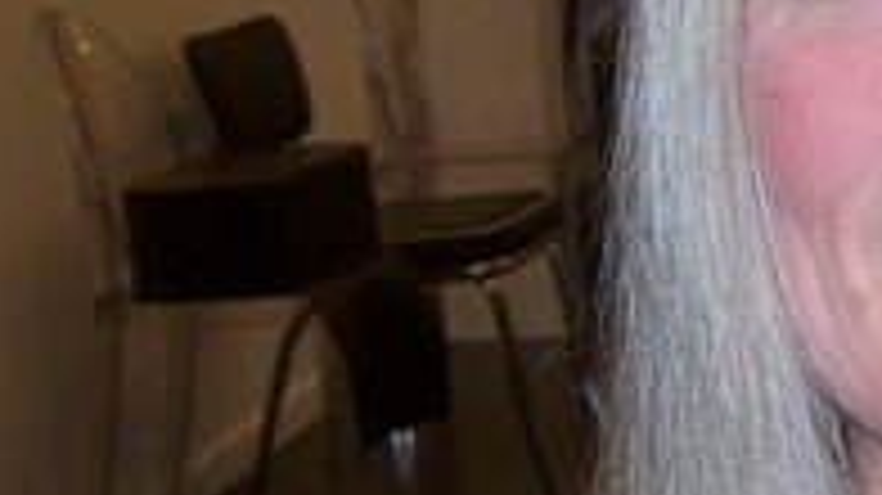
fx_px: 2992
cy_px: 63
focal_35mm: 128
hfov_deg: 16.2
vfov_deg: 9.4
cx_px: 1030
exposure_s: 1/64
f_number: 2.7
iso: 80
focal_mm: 6
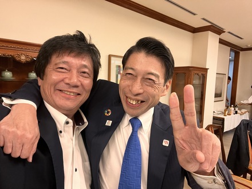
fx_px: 167
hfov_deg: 73.9
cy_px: 94
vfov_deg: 58.9
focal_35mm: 23
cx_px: 126
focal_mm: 2.71
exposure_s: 1/60
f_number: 2.2
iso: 250
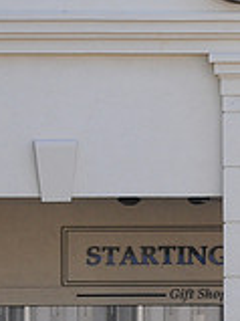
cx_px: 577
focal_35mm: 515
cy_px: 126
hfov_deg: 2.9
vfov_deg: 3.9
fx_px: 4767
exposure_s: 1/640
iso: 500
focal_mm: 98
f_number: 4.5
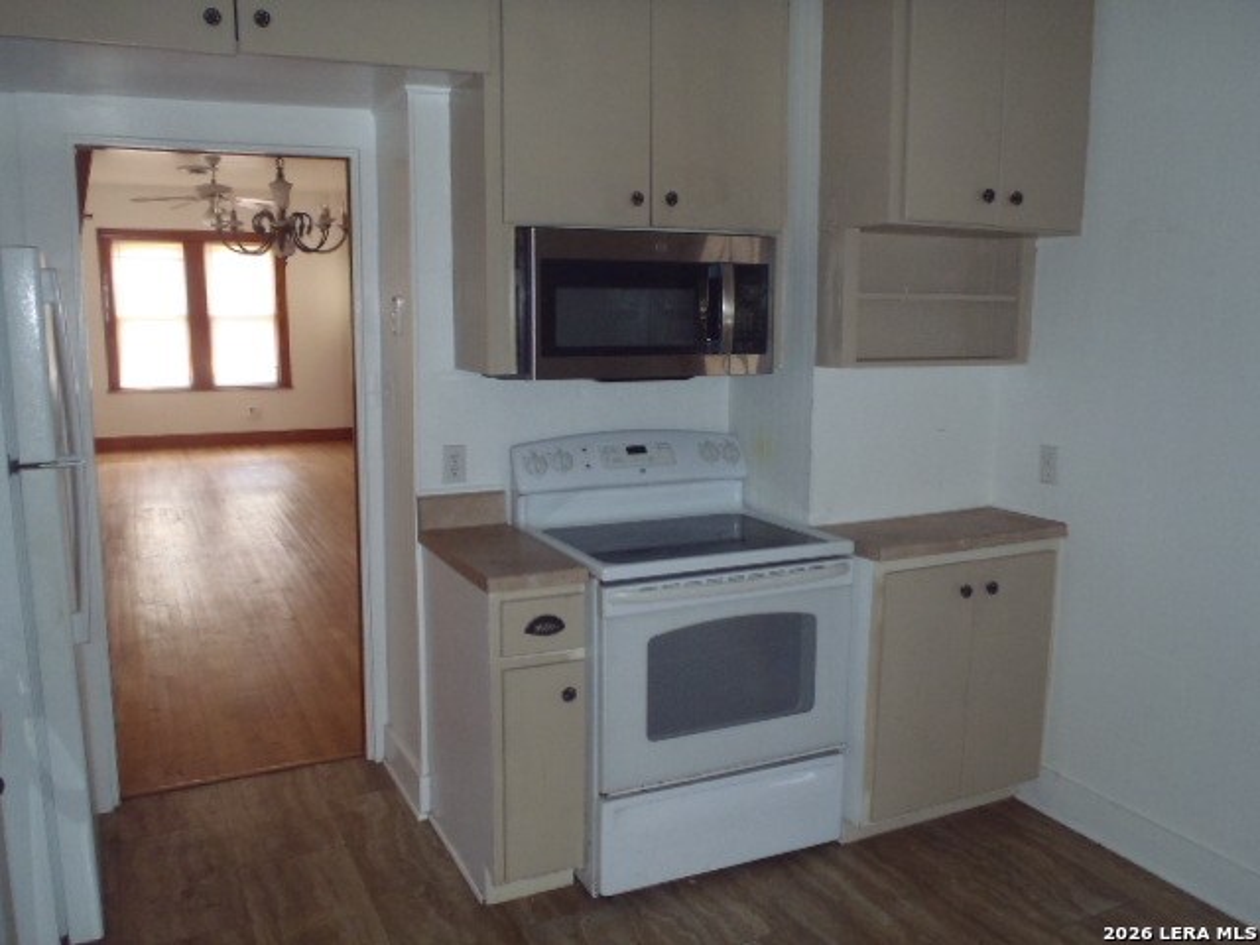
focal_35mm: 28
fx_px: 1019
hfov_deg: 63.4
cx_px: 630
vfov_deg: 49.7
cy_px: 472
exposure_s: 1/30
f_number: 3.9
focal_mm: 5
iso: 250
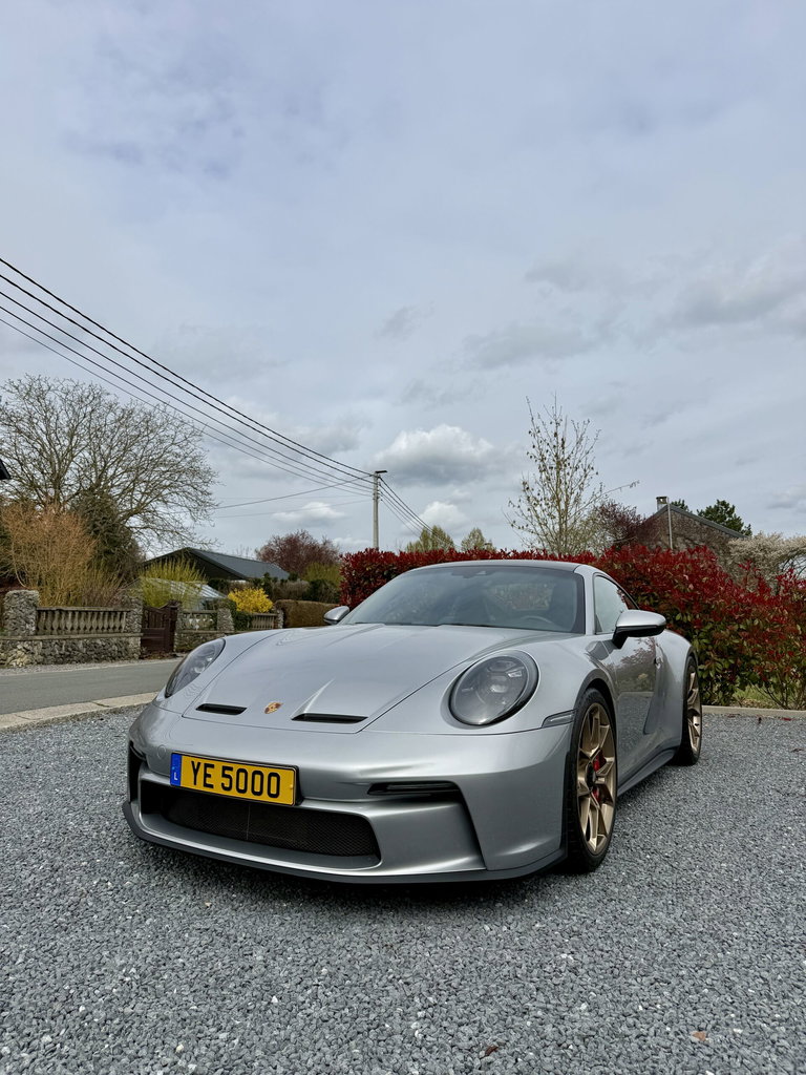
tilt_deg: +7.5
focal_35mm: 24
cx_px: 403
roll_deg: +0.2
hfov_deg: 56.8
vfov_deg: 71.6
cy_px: 538
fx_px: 745
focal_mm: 6.76
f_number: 1.78
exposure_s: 1/6711
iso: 80
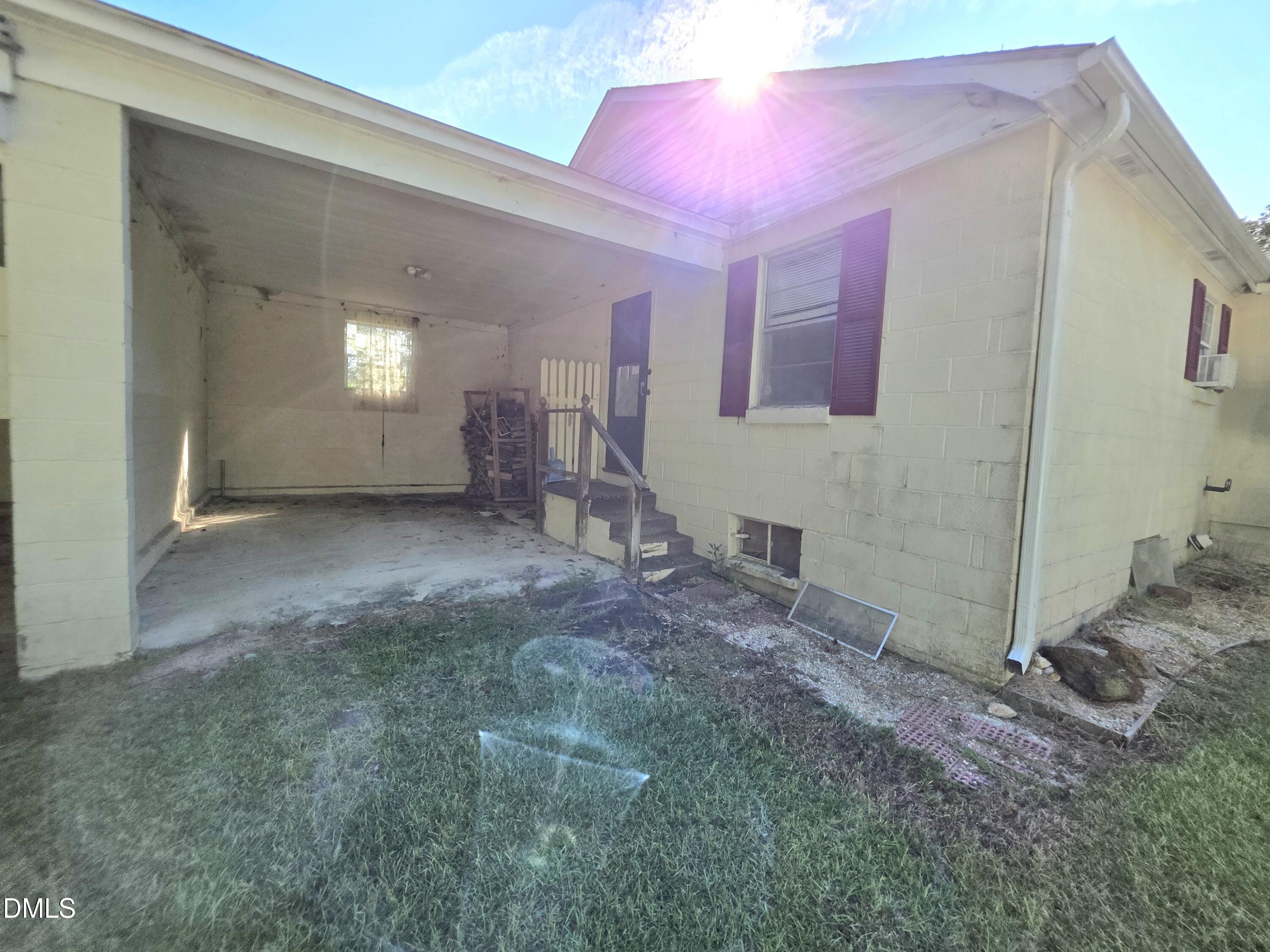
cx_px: 635
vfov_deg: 89.9
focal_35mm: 13
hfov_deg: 106.2
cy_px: 476
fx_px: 477
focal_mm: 2.2
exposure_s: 1/1111
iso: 40
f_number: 1.9
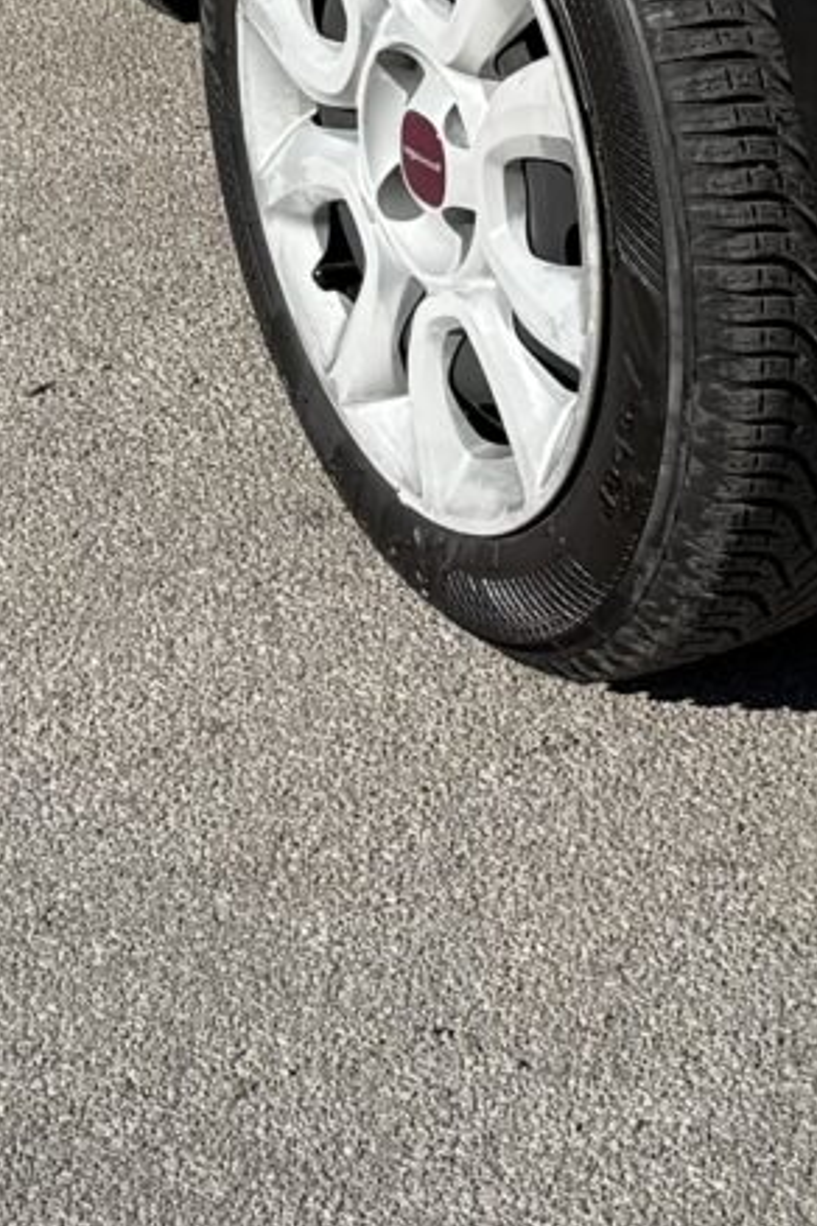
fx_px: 4970
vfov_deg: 13.3
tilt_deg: -16.6
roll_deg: -3.1
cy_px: -560
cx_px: 862
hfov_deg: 9.3
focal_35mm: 146
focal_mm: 6.76
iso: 80
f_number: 1.78
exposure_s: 1/4405
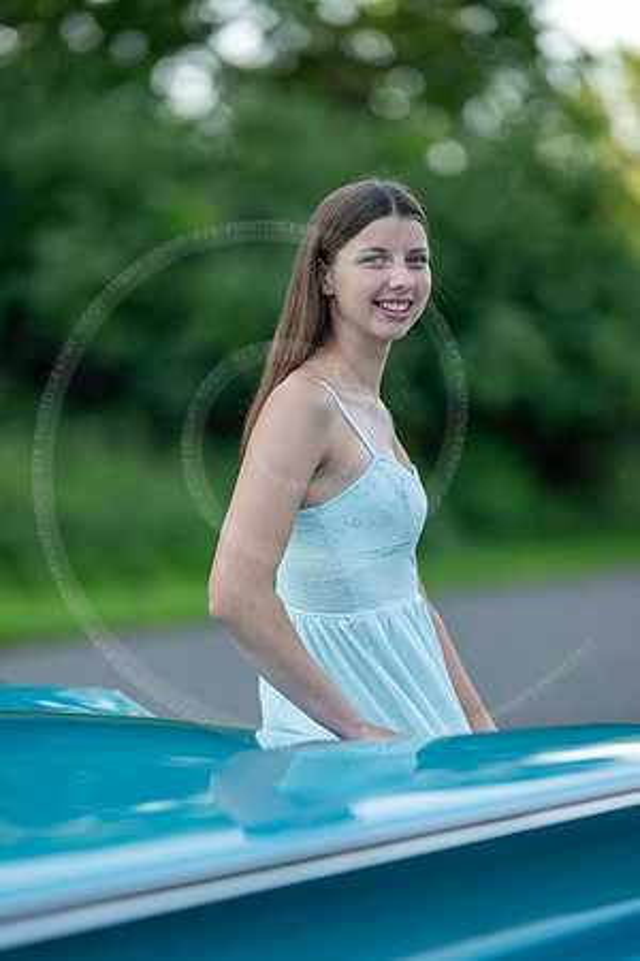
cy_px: 480
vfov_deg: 23.9
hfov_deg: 16.1
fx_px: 2266
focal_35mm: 85
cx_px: 320
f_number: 1.2
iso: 160
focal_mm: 85
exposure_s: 1/800
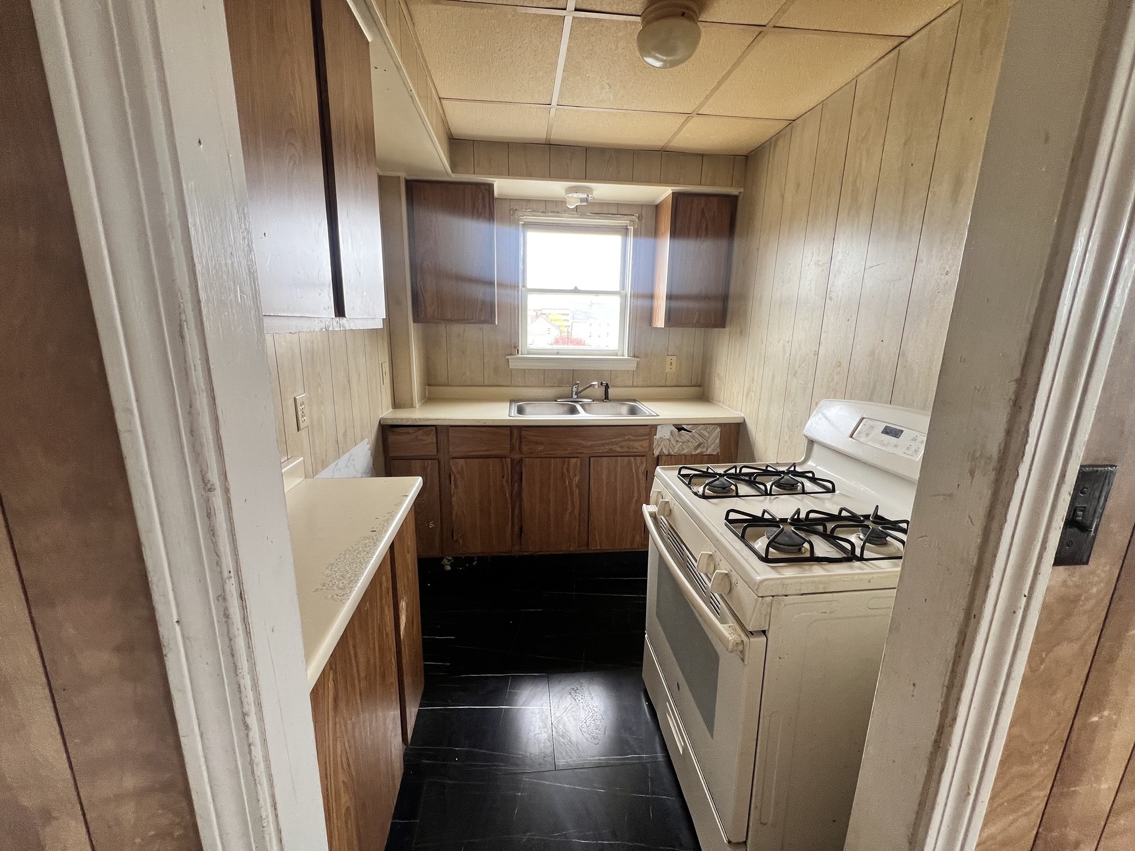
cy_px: 426
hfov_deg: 106.2
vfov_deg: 89.9
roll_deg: -2.8
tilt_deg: -11.9
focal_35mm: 13
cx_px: 568
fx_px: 426
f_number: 1.8
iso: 64
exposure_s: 1/99
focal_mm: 1.57
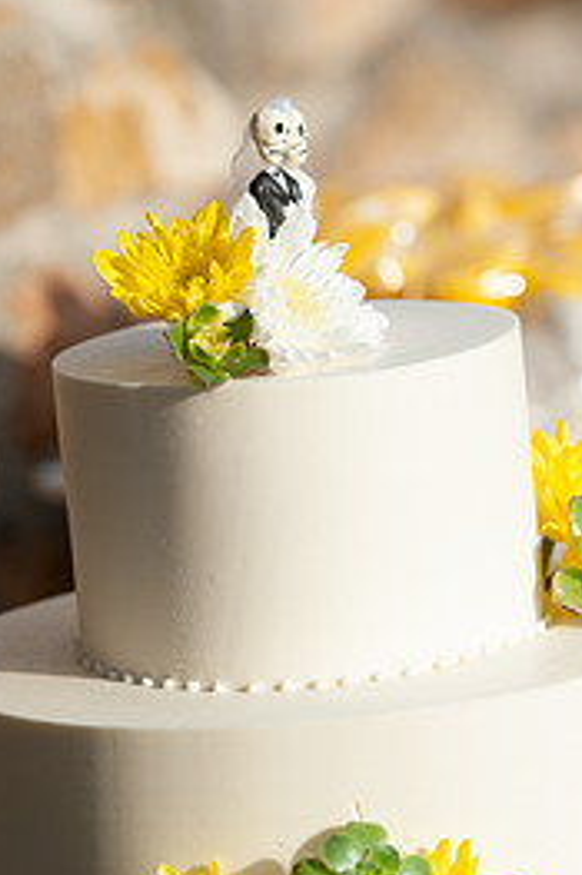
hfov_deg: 5.9
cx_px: 264
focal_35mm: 231
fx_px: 5609
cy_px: 572
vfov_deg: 8.9
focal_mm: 135
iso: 200
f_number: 3.5
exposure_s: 1/2000
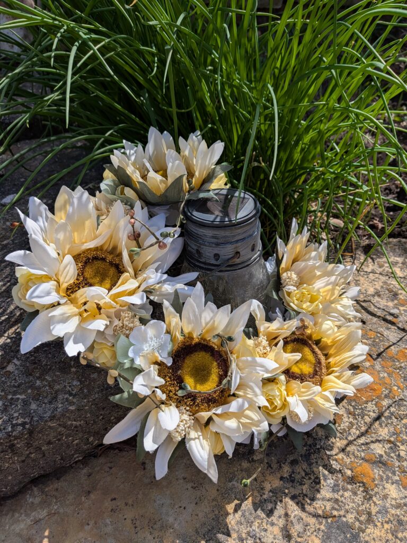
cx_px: 204
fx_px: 376
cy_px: 272
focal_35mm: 24
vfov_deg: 71.6
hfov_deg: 56.8
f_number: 1.7
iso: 31
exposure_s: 1/2227
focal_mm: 4.53
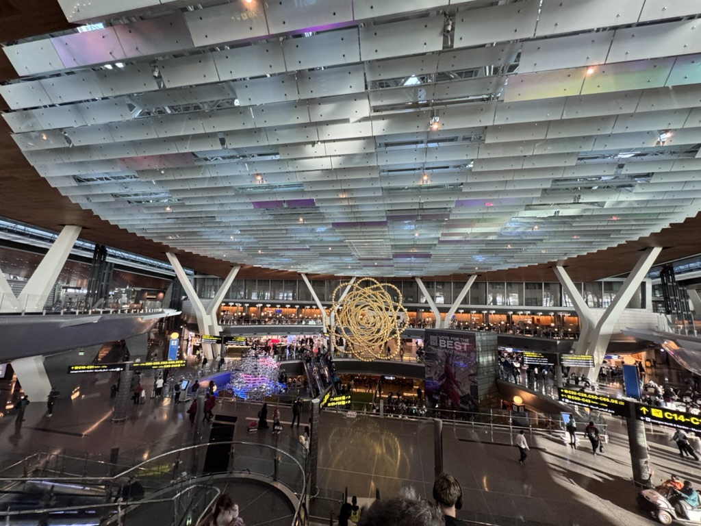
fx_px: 284
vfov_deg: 85.7
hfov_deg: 102.1
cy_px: 263
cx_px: 350
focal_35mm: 14
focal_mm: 2.22
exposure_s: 1/100
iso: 250
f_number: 2.2
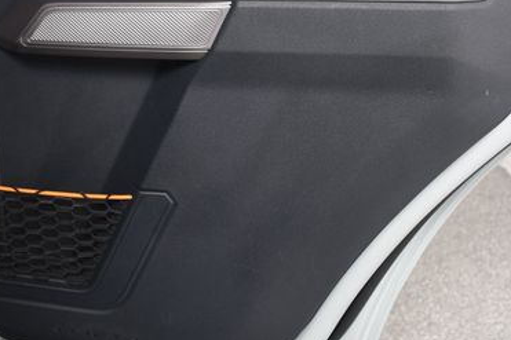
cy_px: 88
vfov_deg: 23.5
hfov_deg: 35.0
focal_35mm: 57
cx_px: 226
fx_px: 809
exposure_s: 1/160
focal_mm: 22
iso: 100
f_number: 4
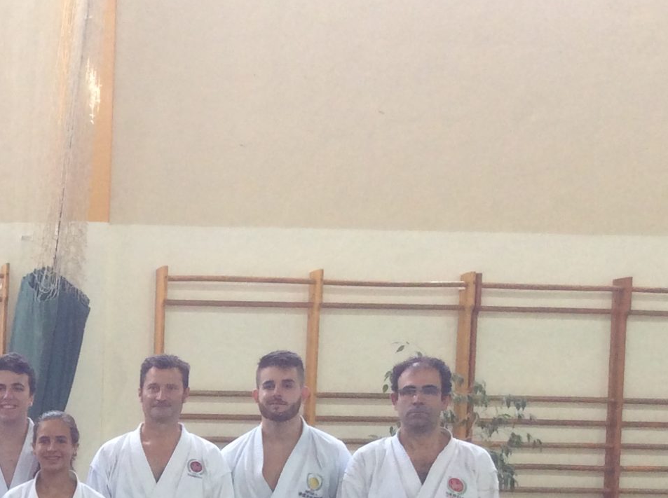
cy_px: 576
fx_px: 1656
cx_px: -169
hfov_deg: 21.0
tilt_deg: -5.1
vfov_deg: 16.5
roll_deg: +1.4
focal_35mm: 86
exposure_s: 1/25
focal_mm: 3.3
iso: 64
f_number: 2.4
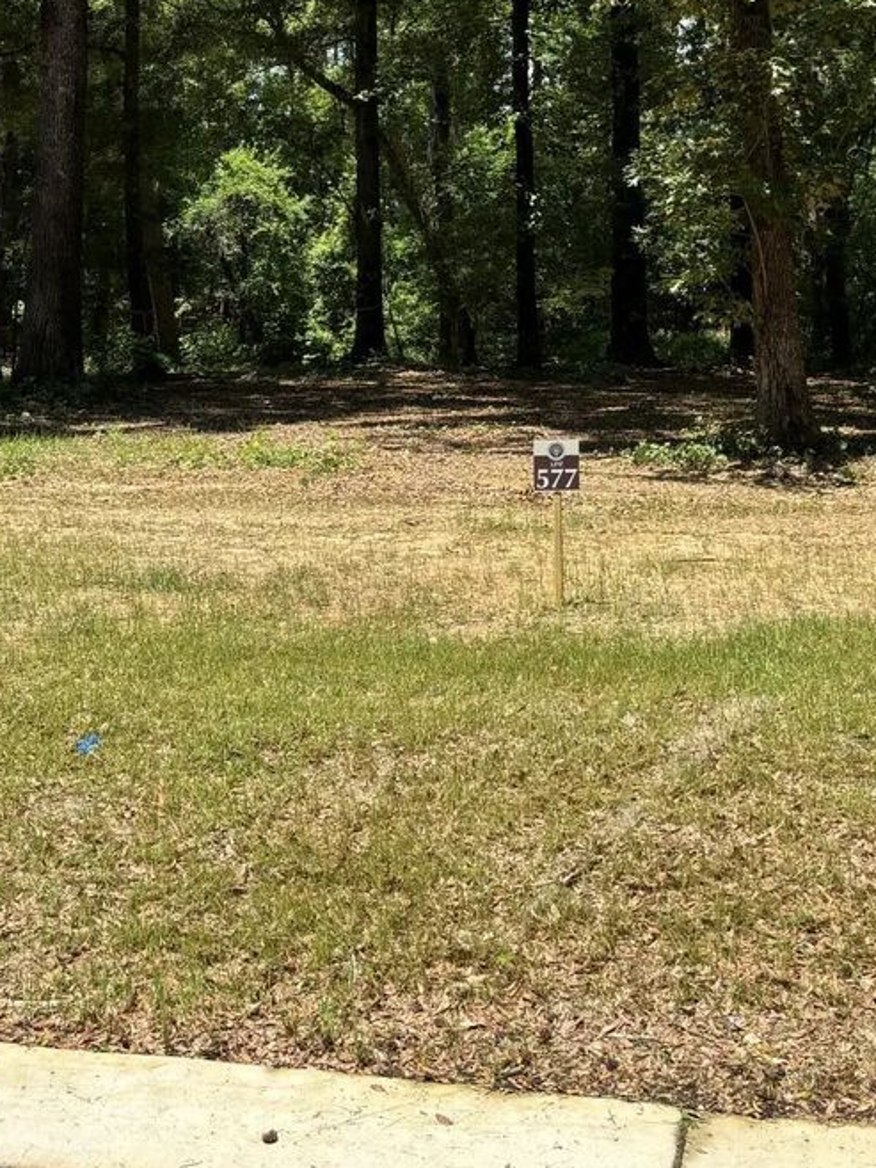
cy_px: 221
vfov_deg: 34.4
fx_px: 1821
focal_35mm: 54
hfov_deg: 26.8
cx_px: 631
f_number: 1.6
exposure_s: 1/1399
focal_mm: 5.96
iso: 50
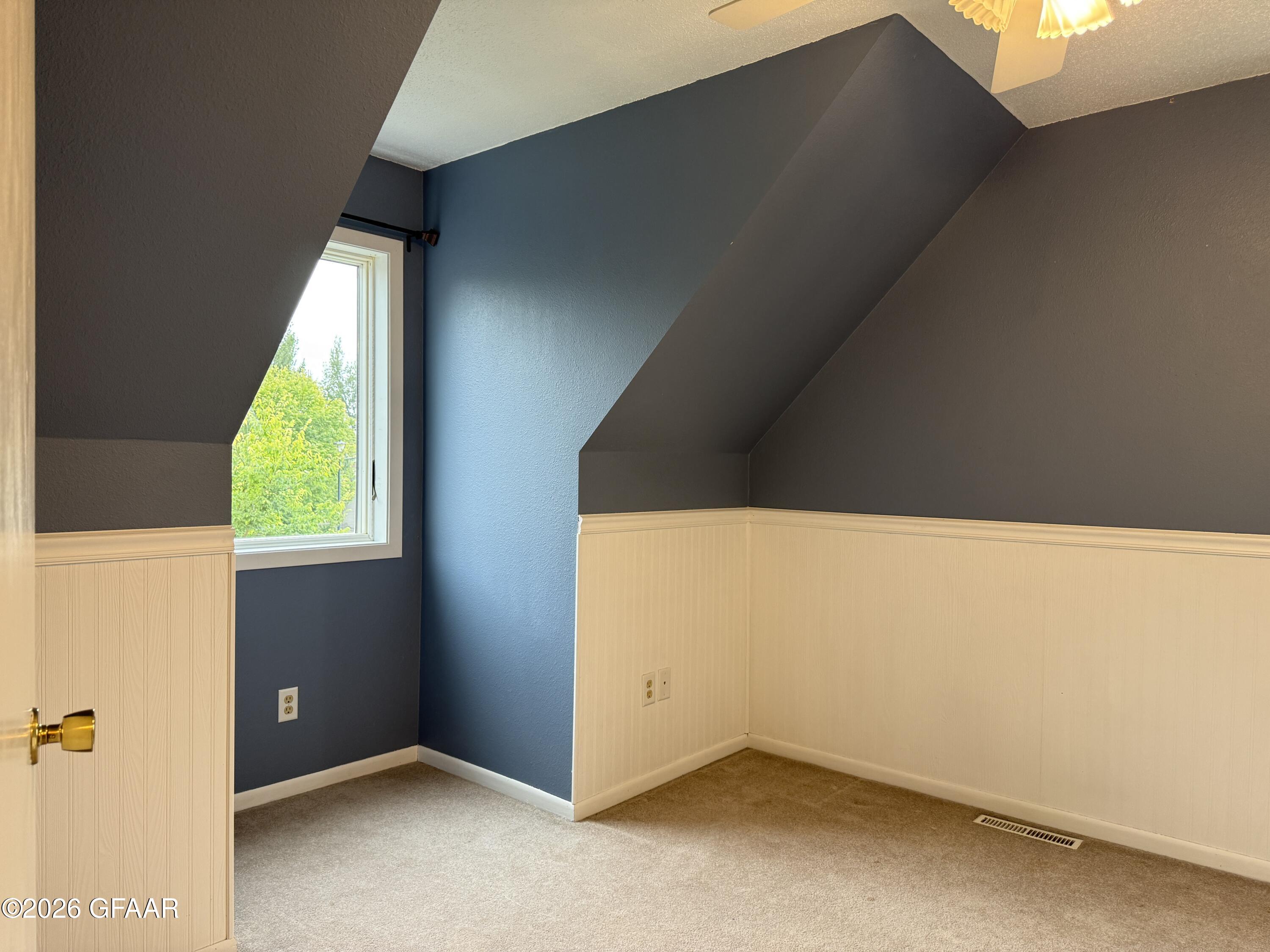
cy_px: 476
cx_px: 635
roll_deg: -1.3
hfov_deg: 71.6
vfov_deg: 56.8
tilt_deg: -2.1
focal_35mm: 24
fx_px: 881
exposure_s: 1/60
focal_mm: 6.76
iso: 160
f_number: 1.78
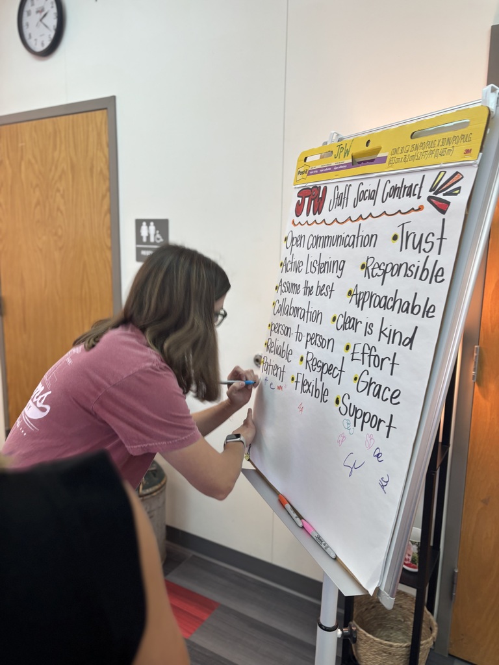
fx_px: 500
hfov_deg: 53.1
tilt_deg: -9.4
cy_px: 332
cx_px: 250
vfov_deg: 67.3
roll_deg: -2.4
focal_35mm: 26
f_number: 1.6
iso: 100
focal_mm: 5.96
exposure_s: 1/60
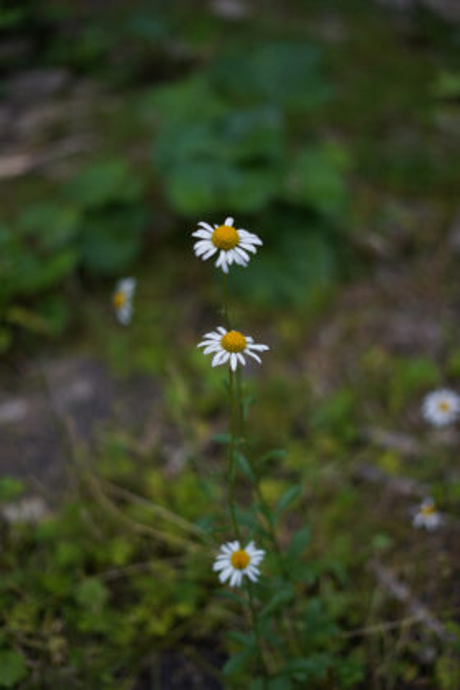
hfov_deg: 27.0
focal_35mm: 50
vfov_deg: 39.6
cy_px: 345
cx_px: 230
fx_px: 958
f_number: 1.8
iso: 100
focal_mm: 50
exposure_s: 1/500
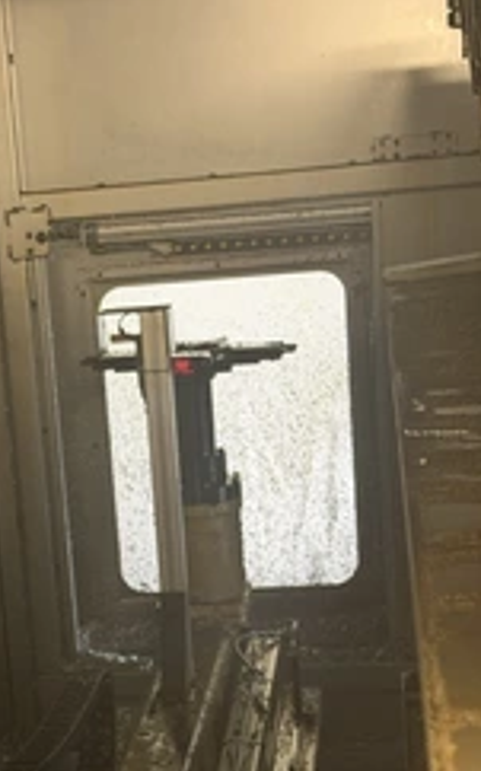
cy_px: 554
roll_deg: +6.2
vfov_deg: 24.4
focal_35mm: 84
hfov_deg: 15.4
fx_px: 1764
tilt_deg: -12.8
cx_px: 83
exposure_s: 1/59
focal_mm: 6.76
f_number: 1.78
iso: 250
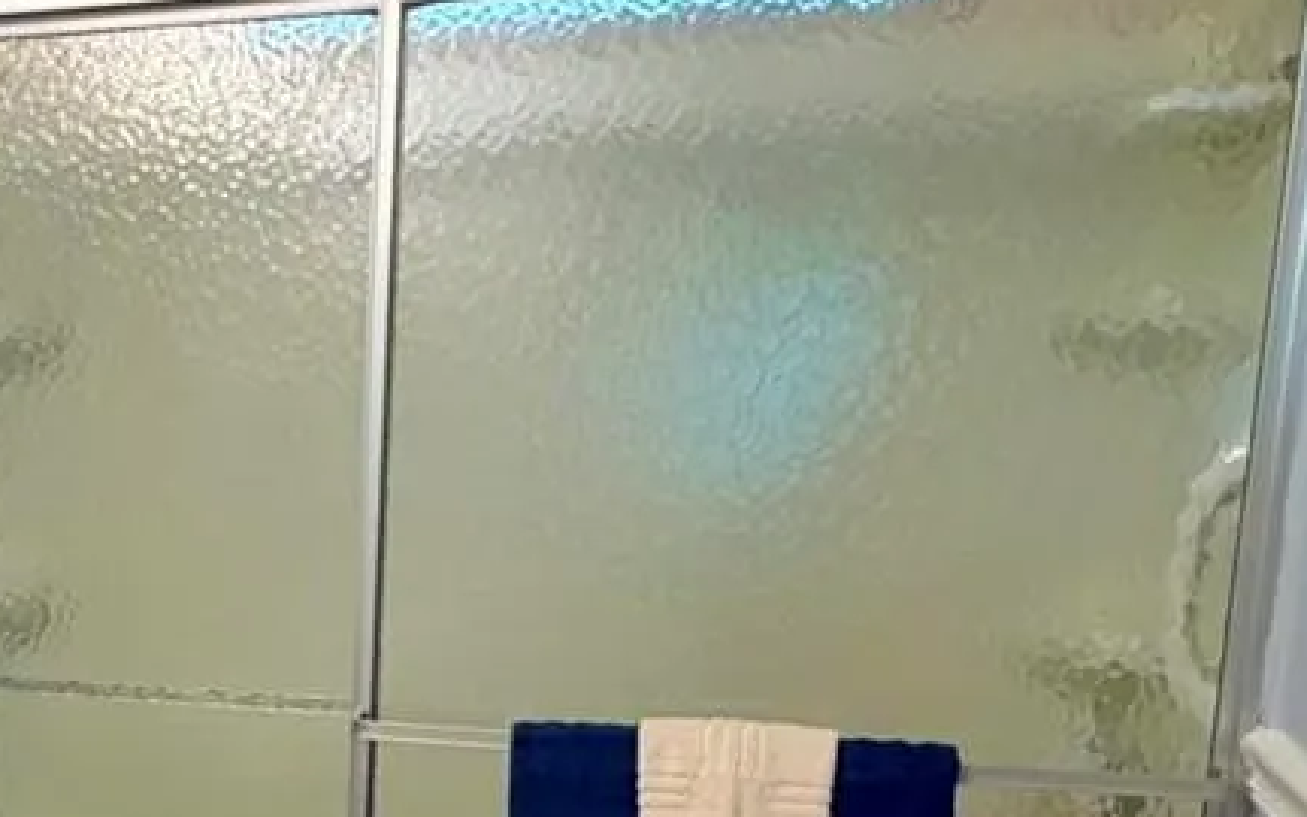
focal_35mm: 55
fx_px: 1959
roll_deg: -1.0
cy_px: 778
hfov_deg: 33.5
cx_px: -18
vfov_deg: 22.8
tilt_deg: -10.8
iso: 100
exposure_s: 1/120
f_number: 2.2
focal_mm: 2.22
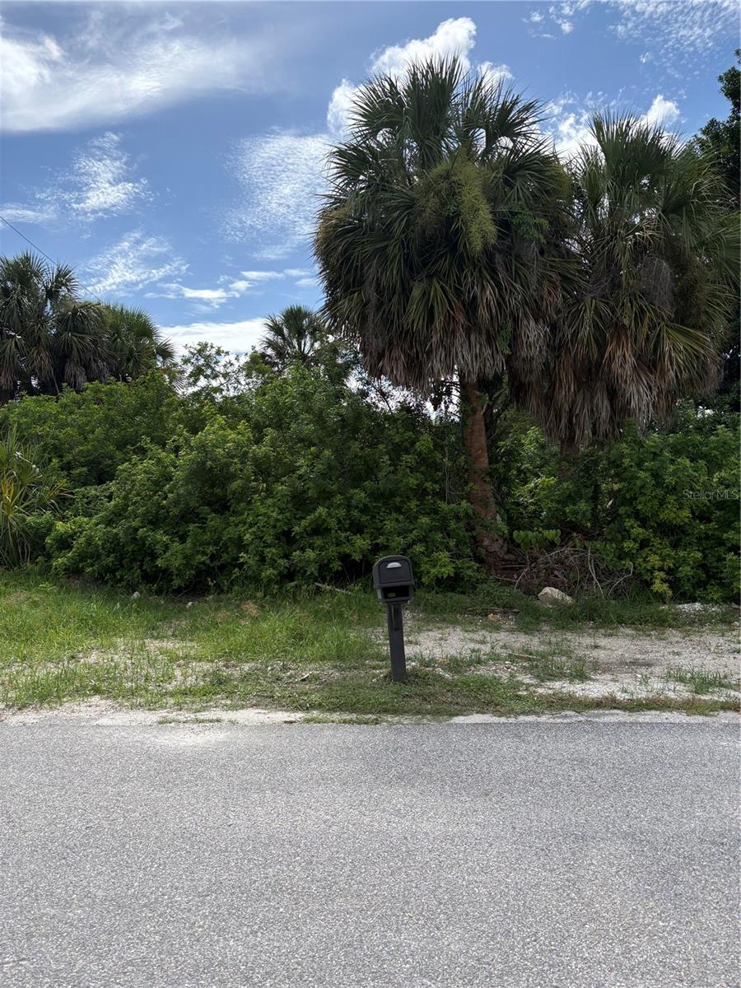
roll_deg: -1.7
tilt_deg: +2.9
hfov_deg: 53.1
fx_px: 742
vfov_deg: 67.3
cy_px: 494
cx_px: 370
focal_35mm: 26
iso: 64
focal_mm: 5.96
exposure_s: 1/5348
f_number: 1.6
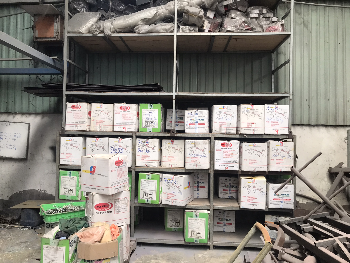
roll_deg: +0.2
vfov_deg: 49.7
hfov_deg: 63.4
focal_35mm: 28
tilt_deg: +2.0
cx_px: 175
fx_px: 283
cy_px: 132
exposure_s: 1/100
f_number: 1.8
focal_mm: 3.99
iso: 40
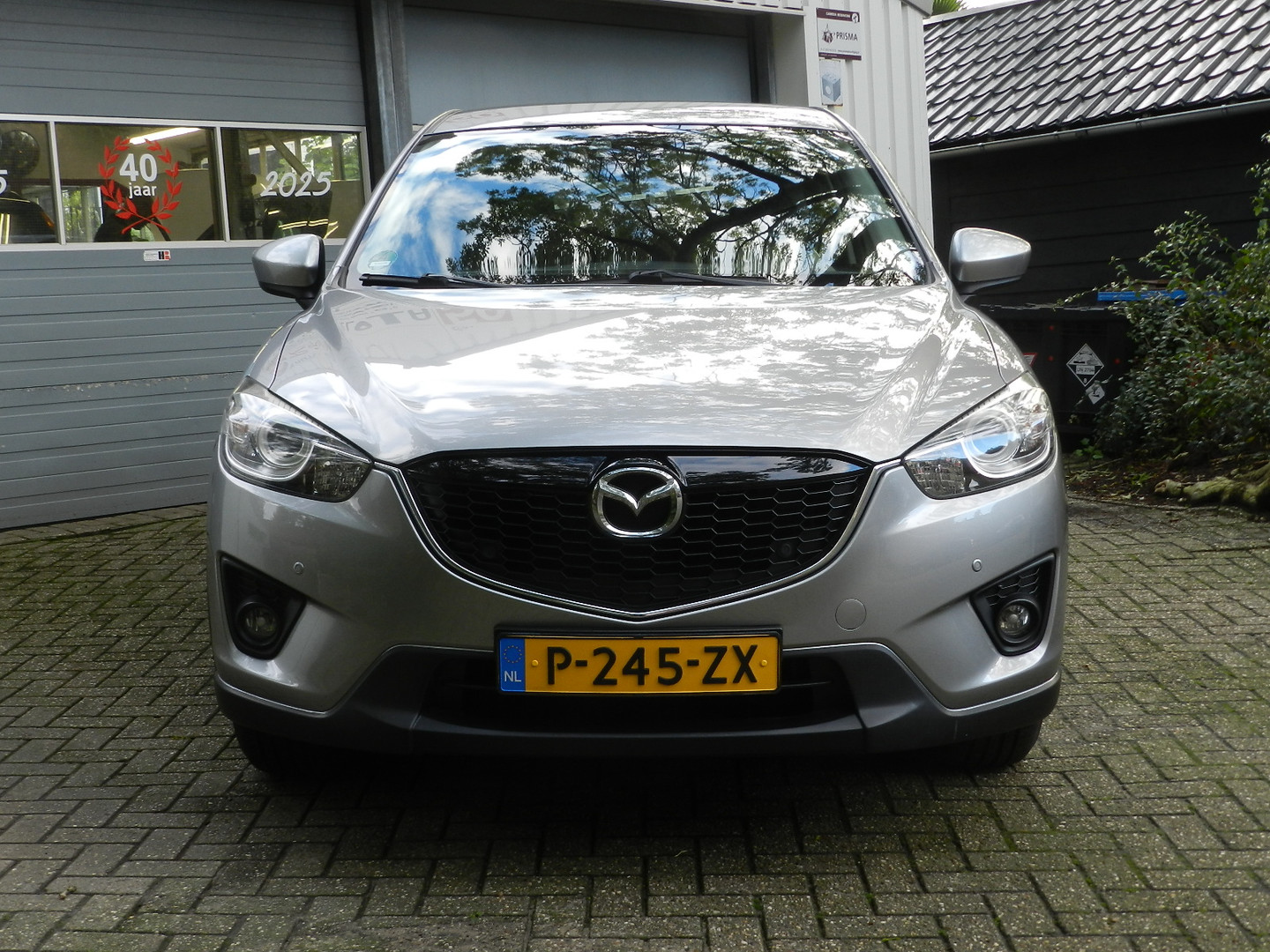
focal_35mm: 46
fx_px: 1688
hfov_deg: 41.2
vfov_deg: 31.5
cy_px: 476
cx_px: 635
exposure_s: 1/80
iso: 160
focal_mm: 8.1
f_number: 4.2
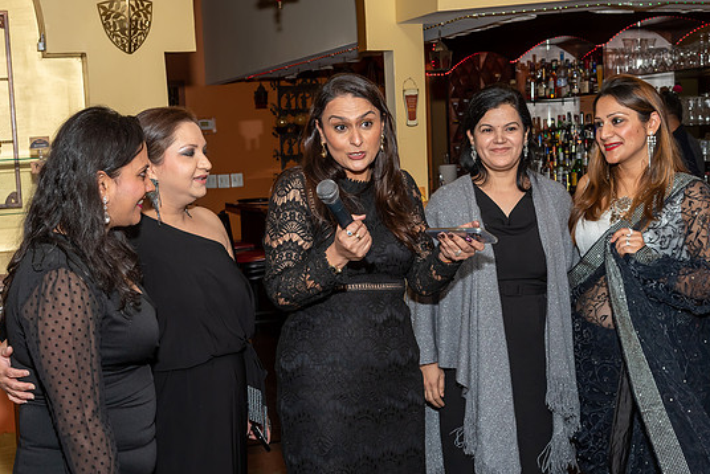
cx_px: 377
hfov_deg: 37.5
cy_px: 232
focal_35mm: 53
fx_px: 1046
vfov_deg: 25.5
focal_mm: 30
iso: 500
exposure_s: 1/250
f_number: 6.3
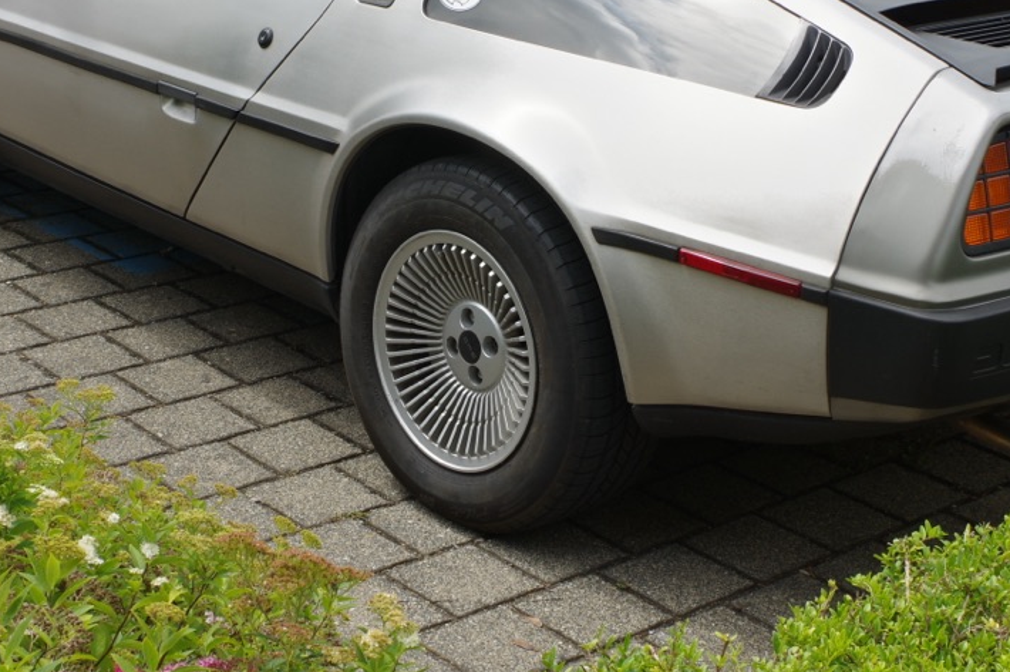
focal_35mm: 71
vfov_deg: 19.0
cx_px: 505
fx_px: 1990
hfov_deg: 28.5
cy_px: 156
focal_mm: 24.38
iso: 100
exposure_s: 1/60
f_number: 11
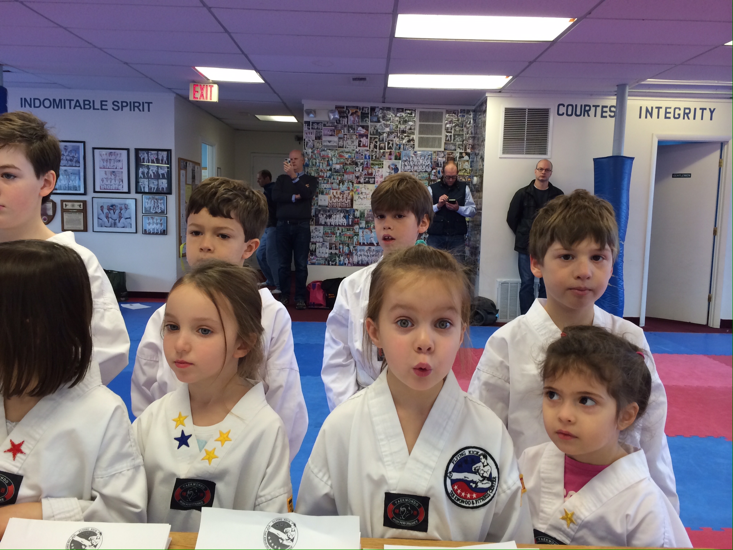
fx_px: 635
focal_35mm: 30
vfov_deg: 46.8
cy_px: 275
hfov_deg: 60.0
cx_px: 366
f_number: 2.2
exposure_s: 1/30
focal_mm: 4.12
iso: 32
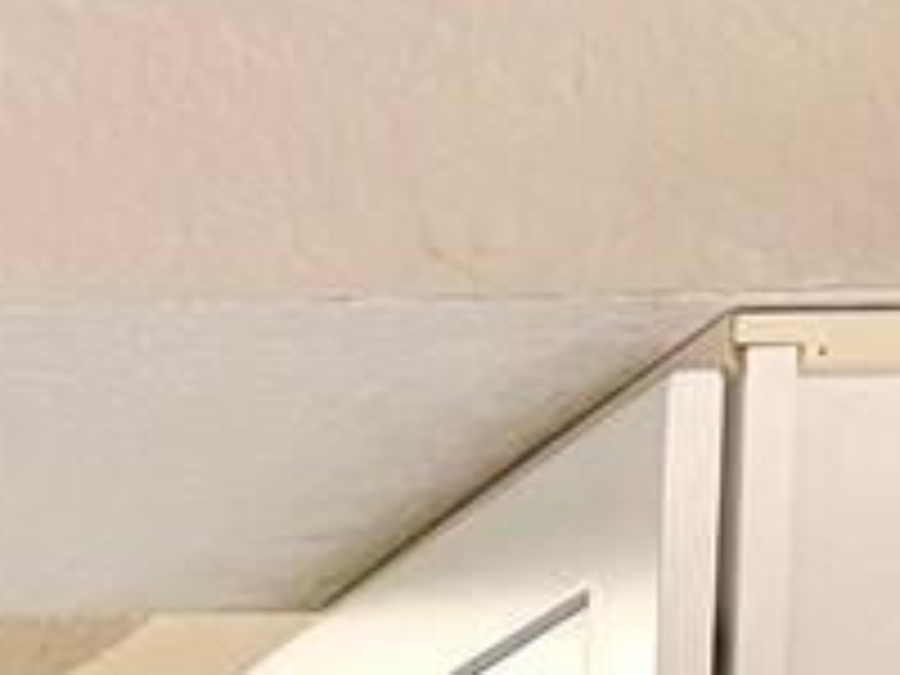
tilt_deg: -5.2
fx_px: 4992
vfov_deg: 6.5
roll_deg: -0.2
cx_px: -1940
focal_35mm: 192
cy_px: 2516
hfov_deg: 8.4
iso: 80
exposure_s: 1/120
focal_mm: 6.76
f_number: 1.78
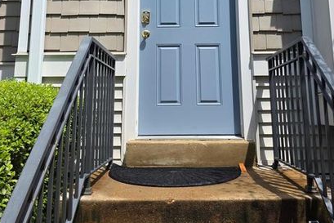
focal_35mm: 39
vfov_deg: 33.3
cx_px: 179
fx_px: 362
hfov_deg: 49.5
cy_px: 45
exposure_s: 1/6150
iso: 80
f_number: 1.7
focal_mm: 6.3
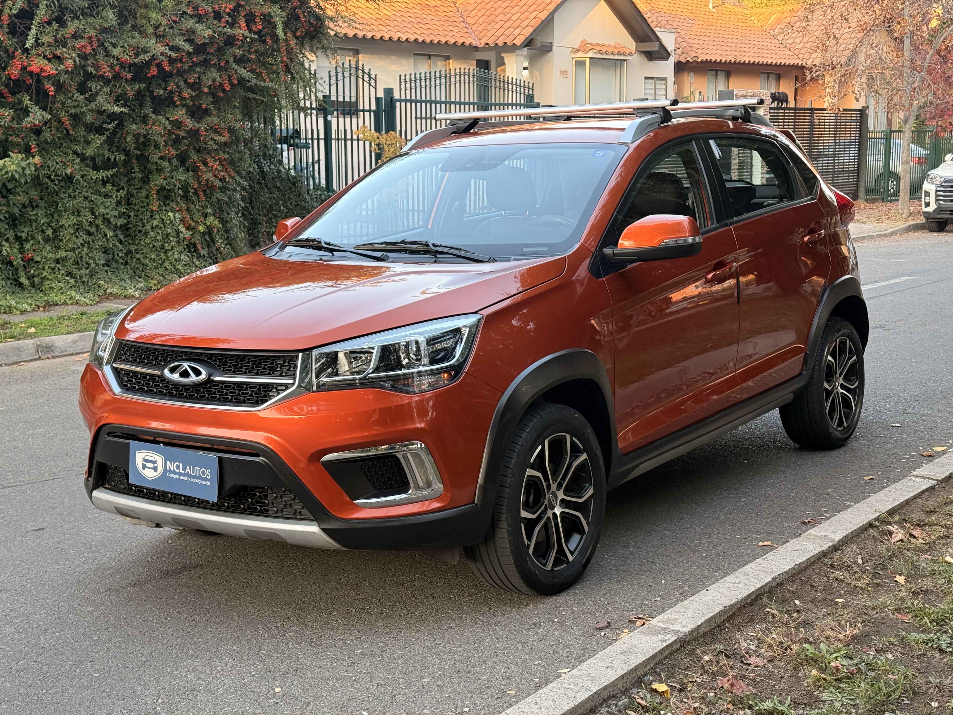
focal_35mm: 48
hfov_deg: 39.7
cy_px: 358
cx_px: 476
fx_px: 1321
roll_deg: +0.6
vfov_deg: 30.3
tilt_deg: -8.7
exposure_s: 1/127
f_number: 1.78
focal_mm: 6.76
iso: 100
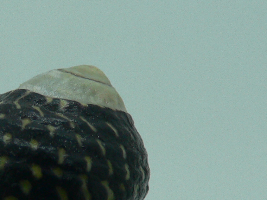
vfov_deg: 15.5
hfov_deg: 20.8
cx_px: 46
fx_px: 717
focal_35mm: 93
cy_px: 208
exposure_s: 1/60
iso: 80
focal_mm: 4.6
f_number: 2.8
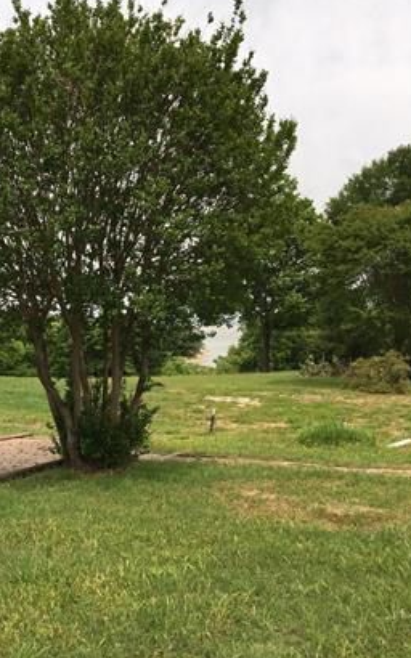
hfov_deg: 34.9
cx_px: 132
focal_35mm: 36
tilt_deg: -2.6
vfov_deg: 54.0
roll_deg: -0.3
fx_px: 646
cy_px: 351
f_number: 2.2
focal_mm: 4.15
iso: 32
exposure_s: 1/2262
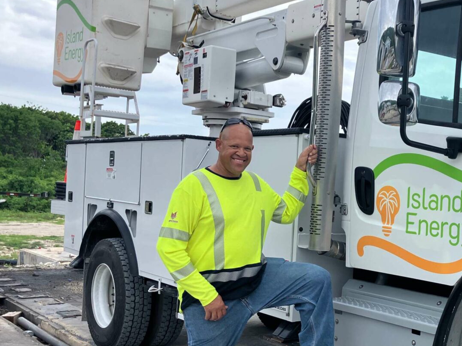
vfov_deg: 29.0
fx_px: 667
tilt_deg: -1.5
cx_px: 392
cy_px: 221
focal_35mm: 50
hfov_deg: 36.4
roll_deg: -4.1
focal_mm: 3.99
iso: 32
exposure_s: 1/917
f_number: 1.8
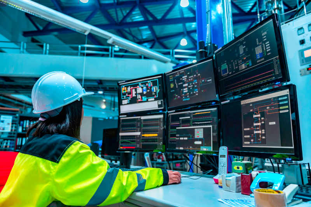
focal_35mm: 24
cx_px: 156
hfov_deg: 73.8
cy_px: 104
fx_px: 207
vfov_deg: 53.1
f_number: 2.8
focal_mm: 24
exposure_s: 1/100
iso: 640
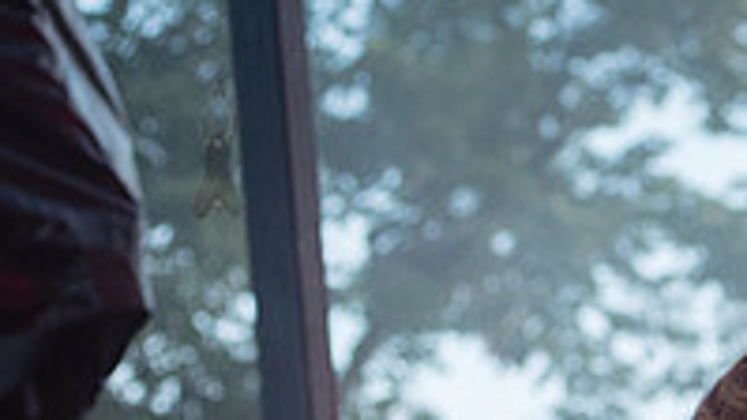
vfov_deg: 4.4
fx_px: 5468
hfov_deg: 7.7
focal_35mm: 276
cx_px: 1010
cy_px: 671
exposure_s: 1/500
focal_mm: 80
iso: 2000
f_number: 4
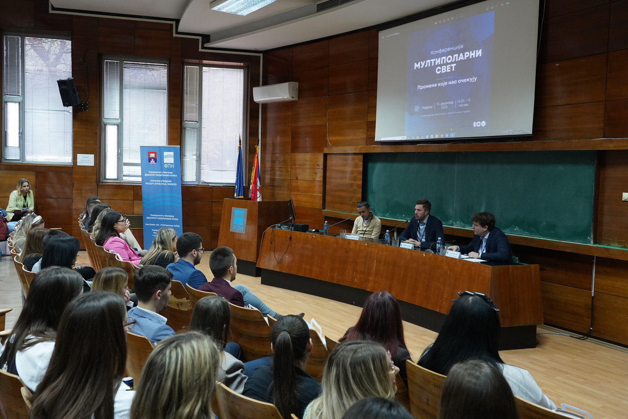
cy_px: 210
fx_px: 593
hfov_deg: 55.8
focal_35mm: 34
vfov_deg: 38.9
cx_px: 314
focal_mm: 34
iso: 4000
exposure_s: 1/60
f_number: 6.3
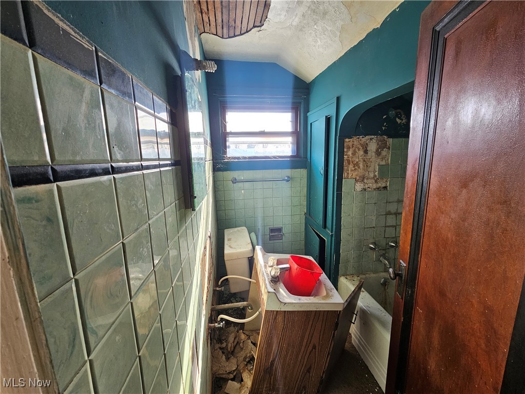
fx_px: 197
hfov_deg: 106.2
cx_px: 262
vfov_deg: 89.9
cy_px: 197
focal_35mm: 13
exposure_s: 1/77
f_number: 2.2
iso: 80
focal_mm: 2.2
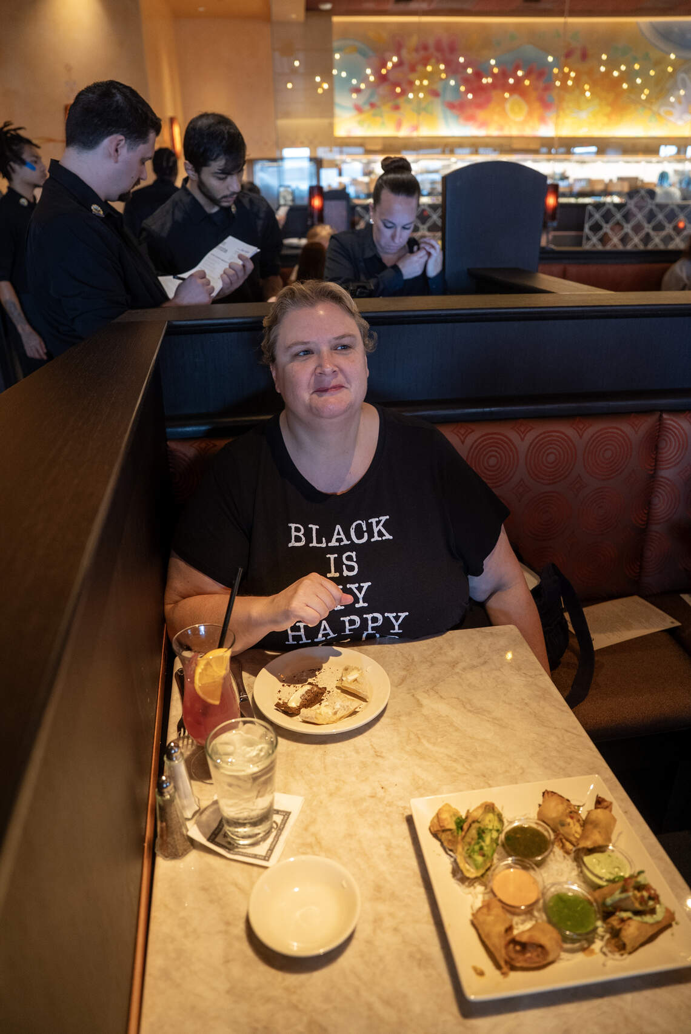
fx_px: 690
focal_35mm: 24
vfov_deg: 73.7
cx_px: 346
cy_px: 517
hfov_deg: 53.2
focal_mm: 24
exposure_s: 1/60
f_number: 2.8
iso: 1600
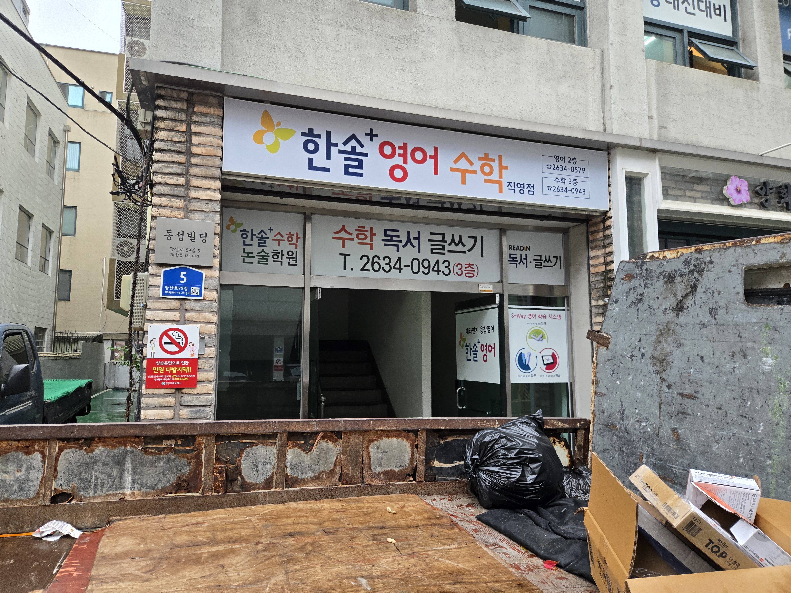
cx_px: 396
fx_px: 526
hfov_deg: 73.9
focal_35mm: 23
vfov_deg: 58.9
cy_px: 296
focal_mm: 5.4
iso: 125
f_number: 1.8
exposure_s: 1/180
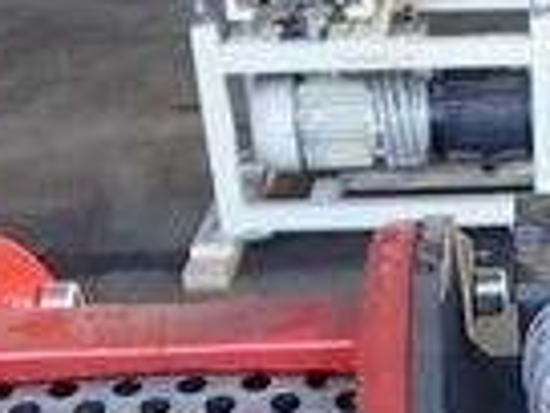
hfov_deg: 21.4
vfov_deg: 15.6
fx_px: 1398
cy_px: 591
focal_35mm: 88
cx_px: 558
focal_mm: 5.5
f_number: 2.3
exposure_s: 1/30
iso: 500
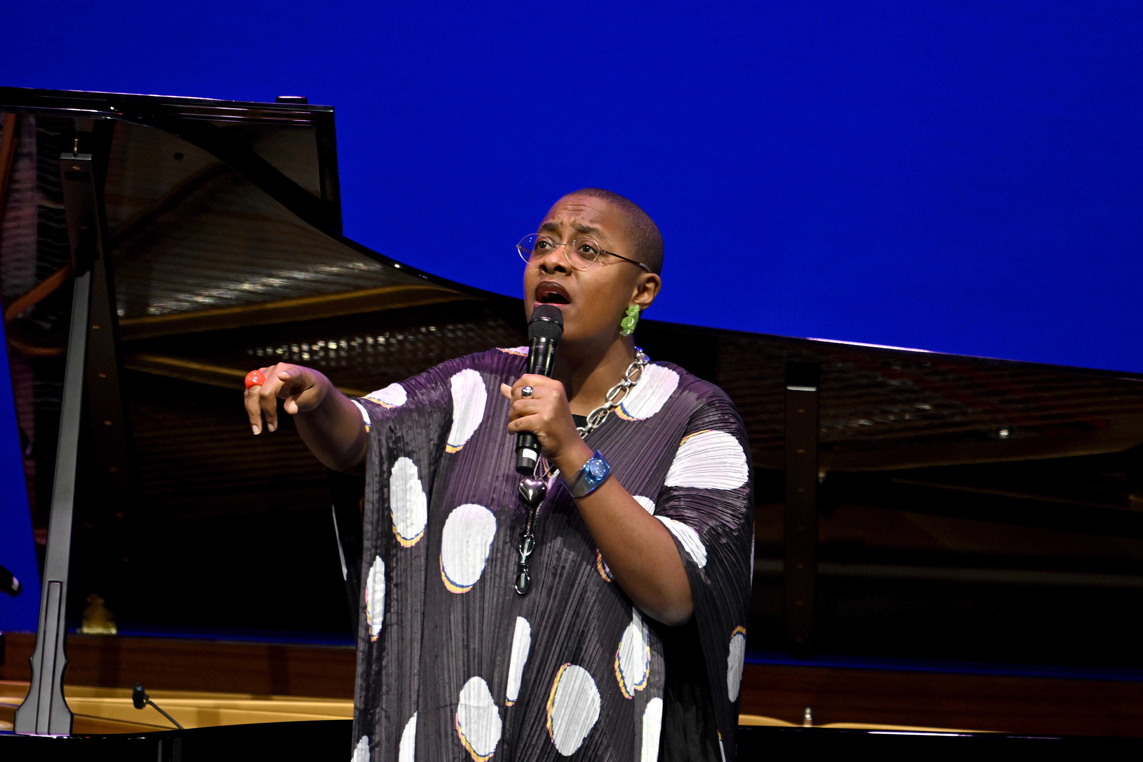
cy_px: 381
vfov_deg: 4.6
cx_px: 572
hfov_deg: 6.9
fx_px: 9522
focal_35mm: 300
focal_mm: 200
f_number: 2.8
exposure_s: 1/400
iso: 1000
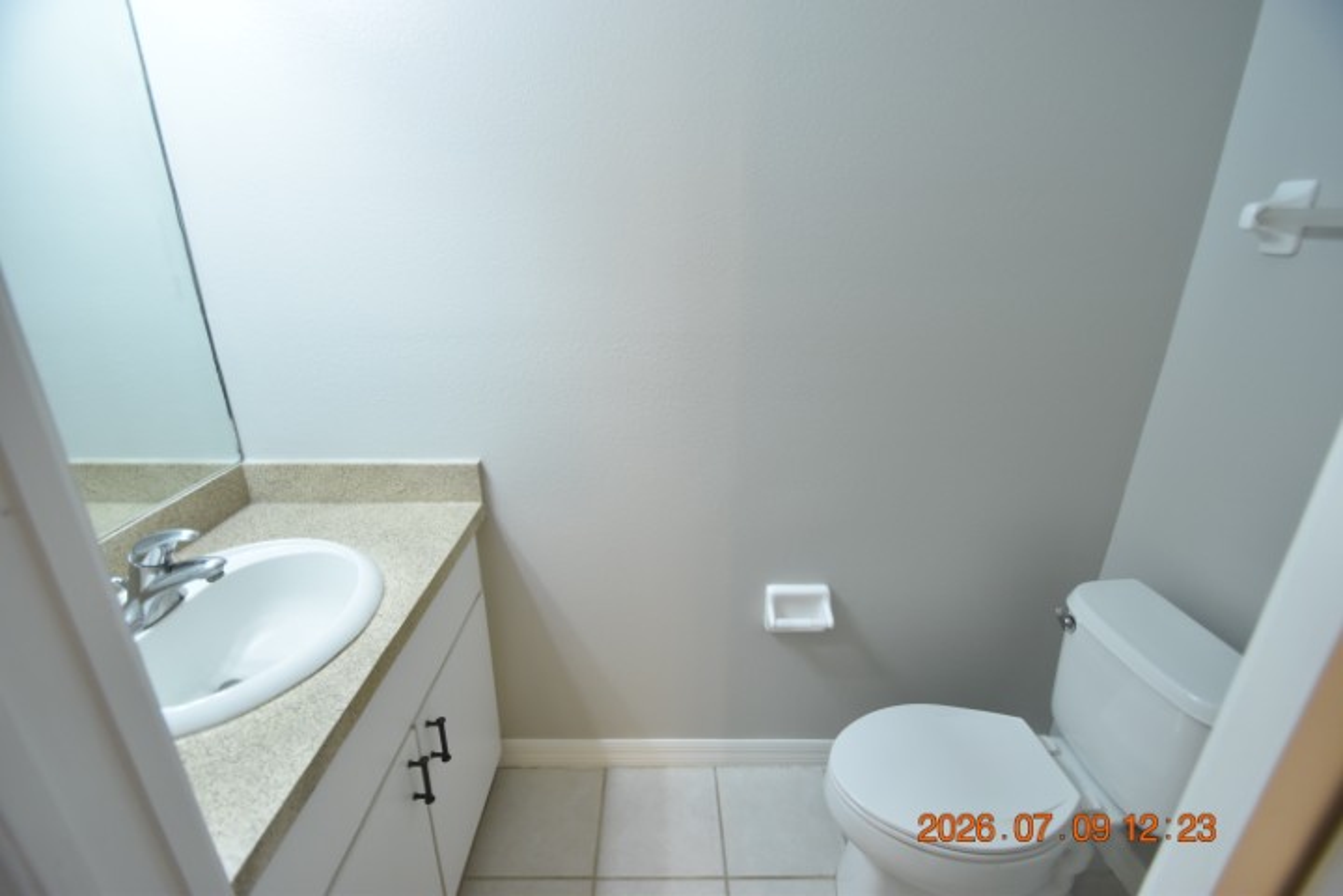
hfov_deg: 100.4
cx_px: 672
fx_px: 560
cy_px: 448
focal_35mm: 15
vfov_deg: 77.3
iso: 800
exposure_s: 1/45
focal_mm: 10
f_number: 3.5
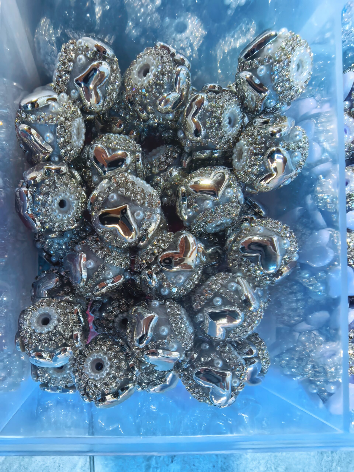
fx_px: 327
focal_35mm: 24
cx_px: 177
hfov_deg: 56.8
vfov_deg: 71.6
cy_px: 236
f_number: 2.2
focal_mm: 1.95
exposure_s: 1/100
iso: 640
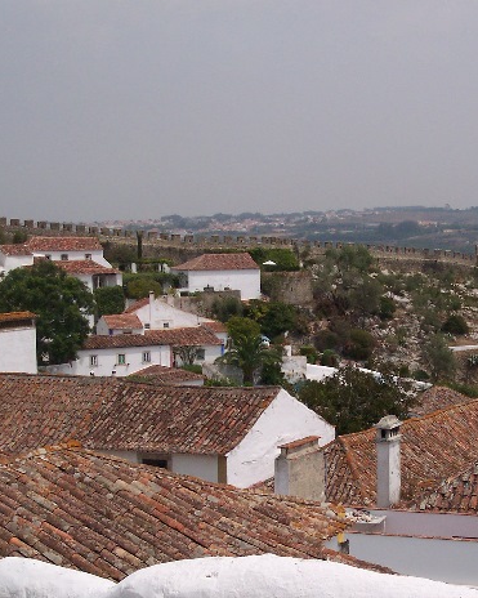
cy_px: 325
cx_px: 345
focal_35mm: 64
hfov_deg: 23.6
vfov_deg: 29.6
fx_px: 1132
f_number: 4.8
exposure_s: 1/1000
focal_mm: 8
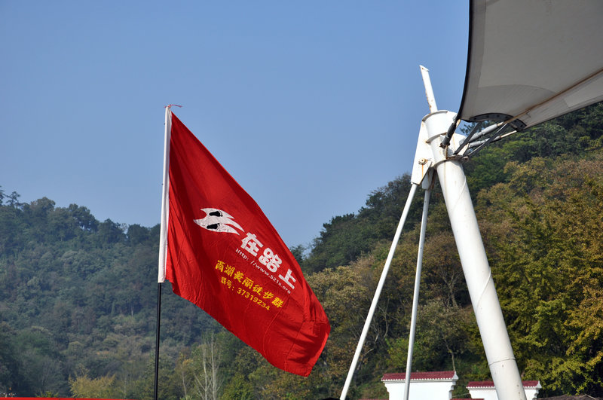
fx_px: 1556
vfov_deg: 14.7
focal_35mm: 93
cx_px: 302
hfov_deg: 21.9
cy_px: 200
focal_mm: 62
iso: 200
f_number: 9
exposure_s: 1/800
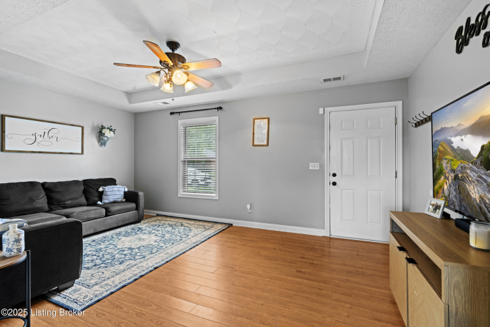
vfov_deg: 73.7
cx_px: 245
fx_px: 218
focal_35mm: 16
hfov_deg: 96.7
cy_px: 164
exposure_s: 1.6
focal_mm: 16
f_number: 11
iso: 400
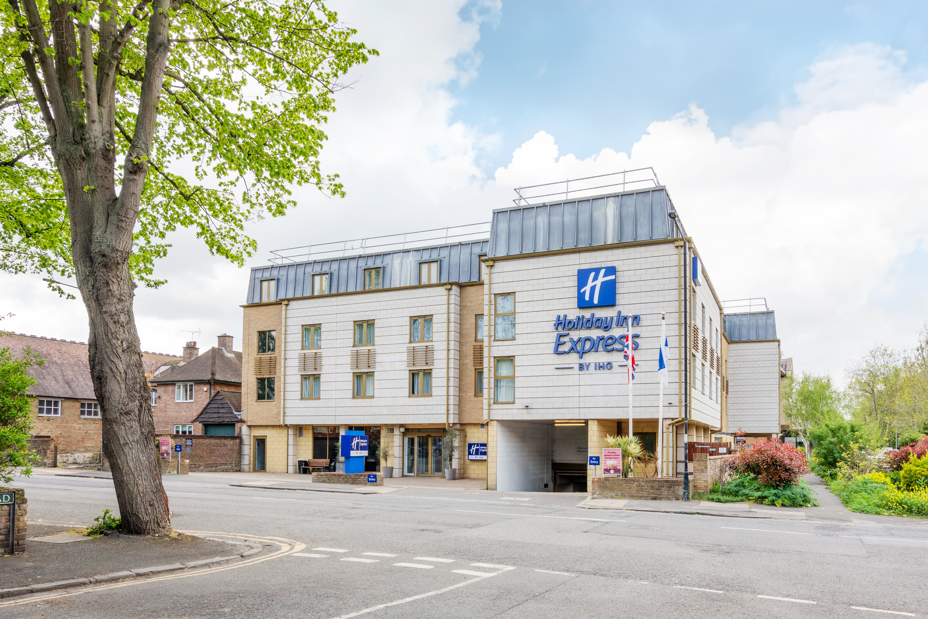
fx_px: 412
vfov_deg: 73.7
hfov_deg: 96.7
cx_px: 464
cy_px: 310
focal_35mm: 16
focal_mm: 16
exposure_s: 1/125
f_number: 9
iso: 200
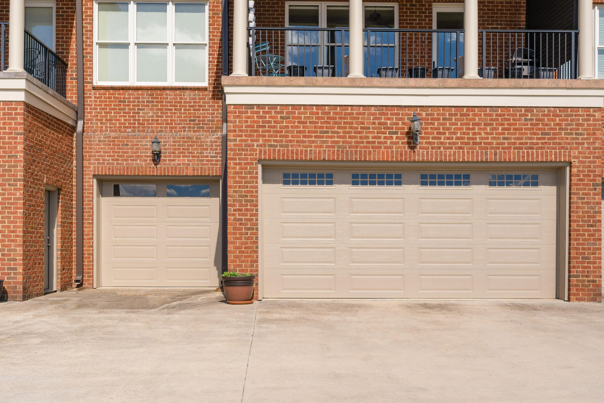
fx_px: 587
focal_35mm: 35
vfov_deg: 37.9
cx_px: 302
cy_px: 202
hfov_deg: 54.4
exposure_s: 1/1600
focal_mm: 35
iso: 320
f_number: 7.1
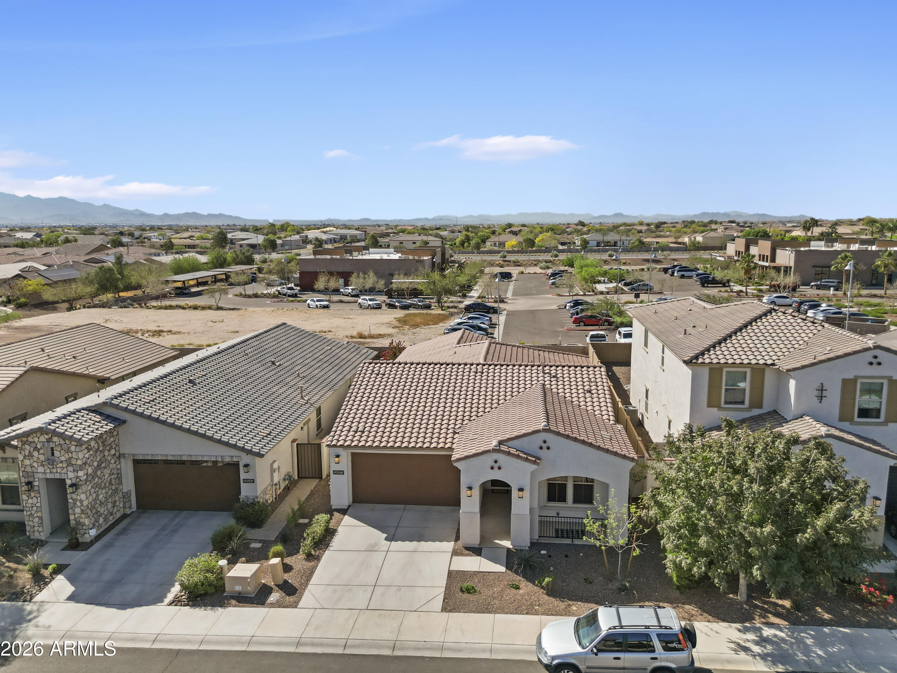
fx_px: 648
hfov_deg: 69.4
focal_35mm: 25
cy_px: 330
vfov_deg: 54.9
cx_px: 466
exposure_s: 1/3000
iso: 100
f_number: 1.7
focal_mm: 6.72
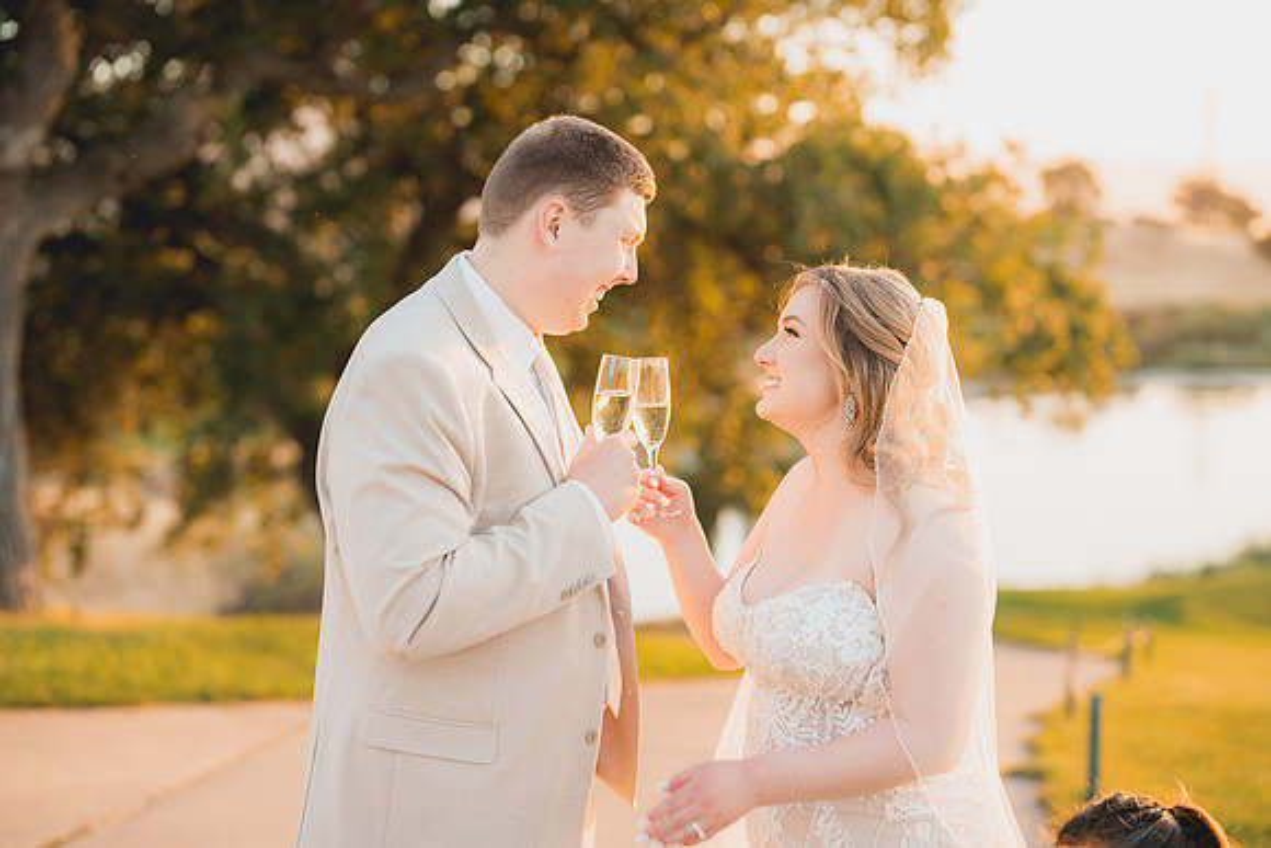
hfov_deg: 39.6
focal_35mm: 50
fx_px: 1766
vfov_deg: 27.0
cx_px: 636
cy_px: 424
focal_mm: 50
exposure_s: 1/250
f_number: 1.8
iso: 125
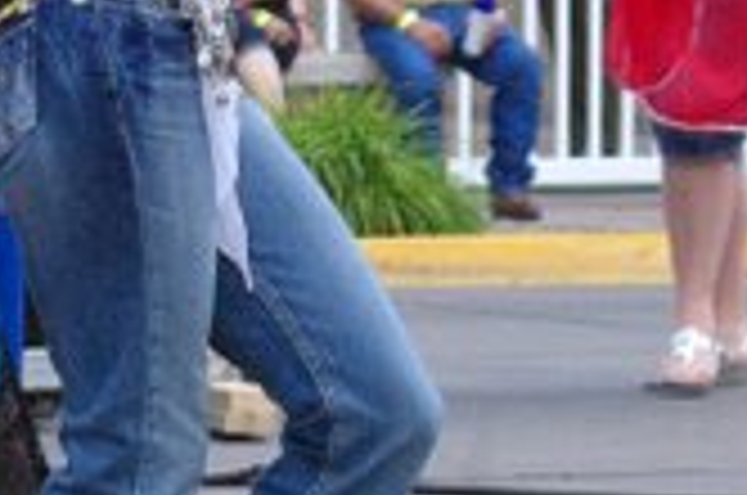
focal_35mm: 326
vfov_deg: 4.2
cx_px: 194
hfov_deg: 6.3
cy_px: 99
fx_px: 6761
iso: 1600
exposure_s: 1/180
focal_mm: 75
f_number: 8
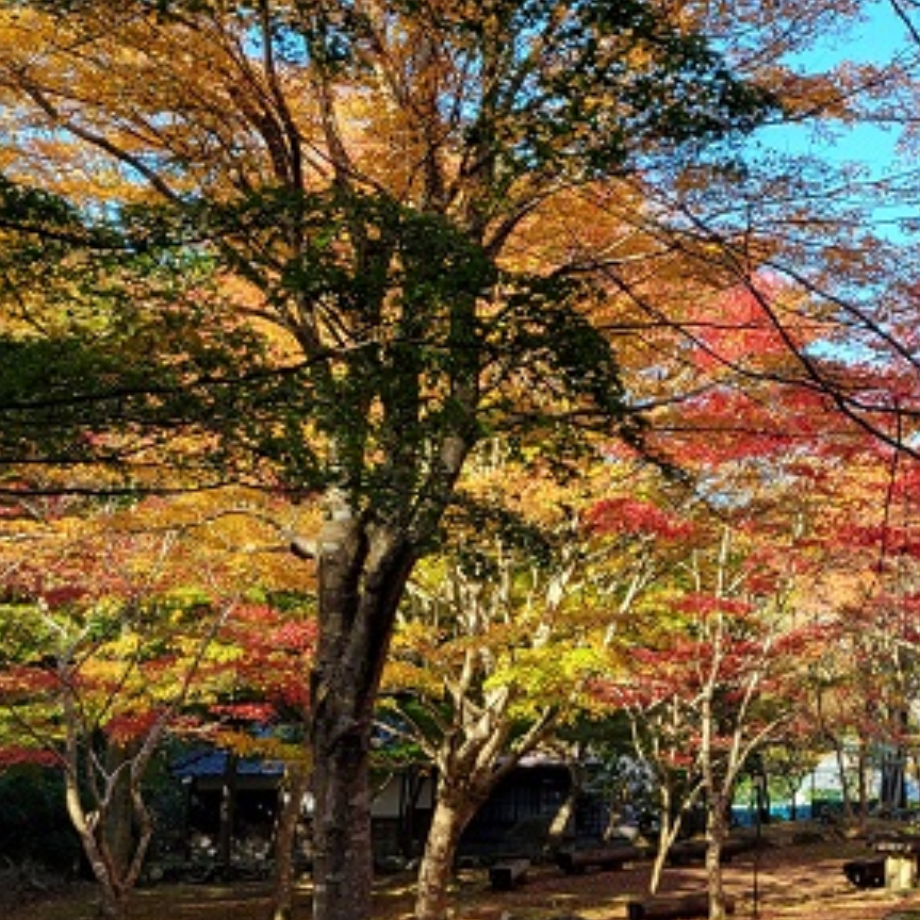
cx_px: 973
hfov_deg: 24.9
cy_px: 225
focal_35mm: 65
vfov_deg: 26.1
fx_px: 1954
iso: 40
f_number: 1.8
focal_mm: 5.4
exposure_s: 1/371
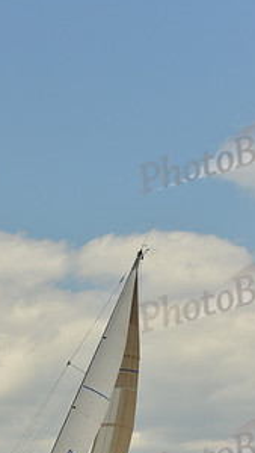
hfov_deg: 8.5
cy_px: 394
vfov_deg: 15.0
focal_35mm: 142
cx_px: 61
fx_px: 1705
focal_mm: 70
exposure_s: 1/800
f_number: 6.3
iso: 400
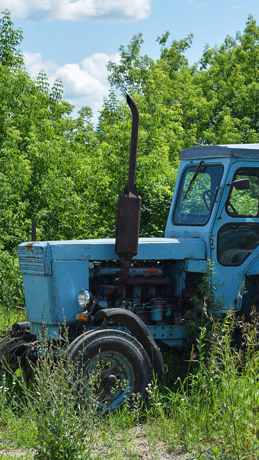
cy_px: 231
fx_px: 1159
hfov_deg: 12.7
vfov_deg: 22.4
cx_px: 192
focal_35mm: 95
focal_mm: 40
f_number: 6.3
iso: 200
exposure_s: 1/640
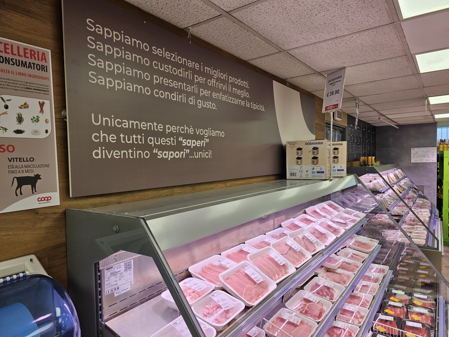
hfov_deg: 73.9
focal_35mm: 23
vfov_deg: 58.9
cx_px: 224
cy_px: 168
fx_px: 298
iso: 40
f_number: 1.7
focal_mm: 6.3
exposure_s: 1/100
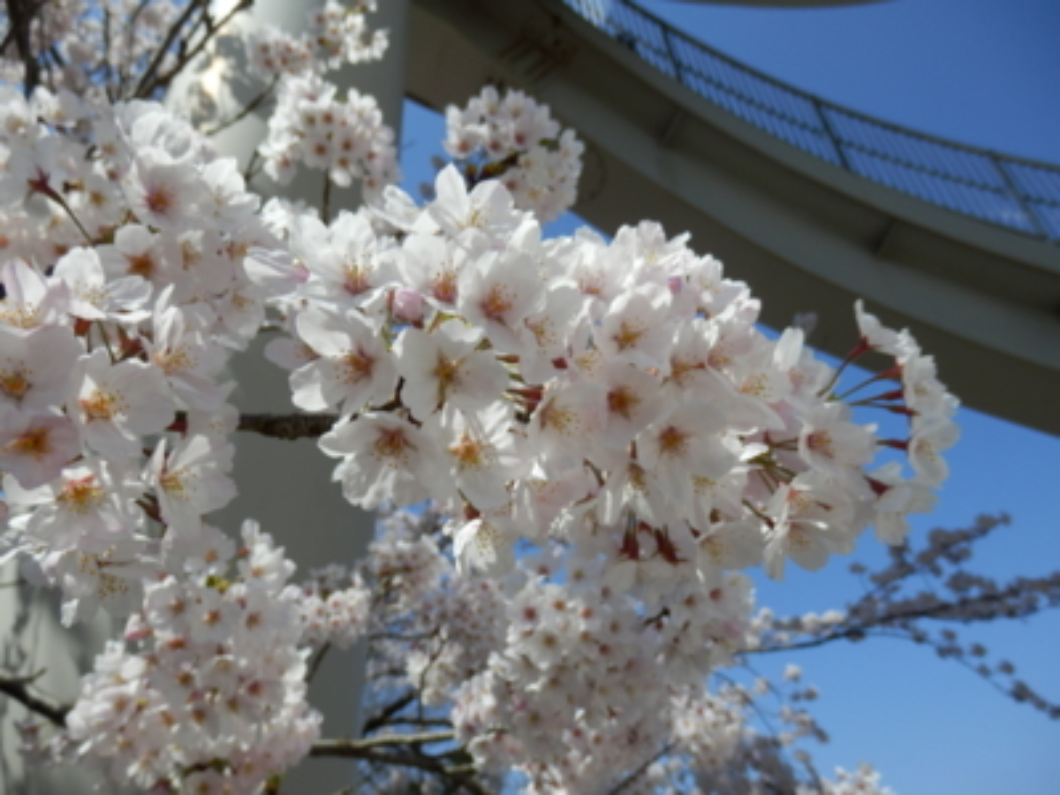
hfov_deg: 69.4
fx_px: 766
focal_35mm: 25
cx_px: 530
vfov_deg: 54.9
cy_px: 398
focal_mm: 4.5
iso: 80
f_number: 8.7
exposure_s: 1/200
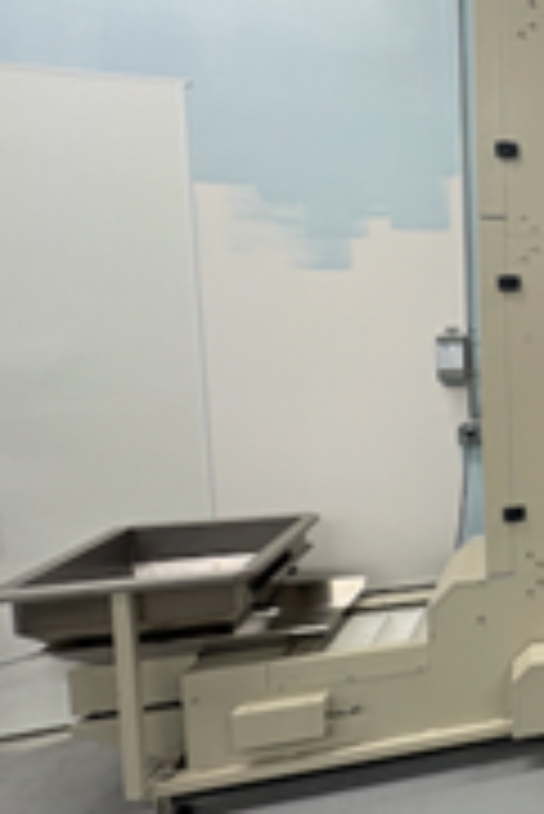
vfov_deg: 63.4
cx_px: 764
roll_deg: +1.1
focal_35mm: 29
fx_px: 656
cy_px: 355
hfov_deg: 30.8
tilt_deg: -4.2
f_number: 2.2
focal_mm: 2.22
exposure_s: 1/60
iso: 160
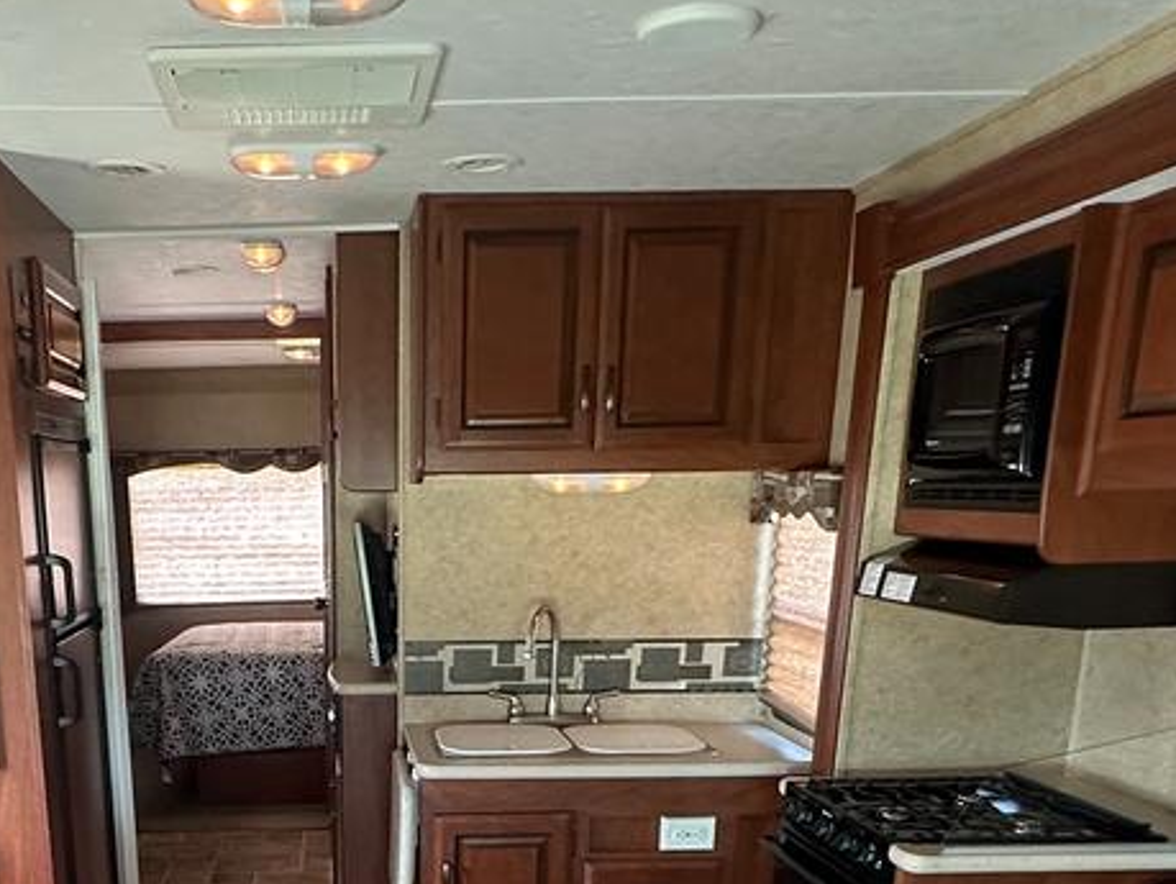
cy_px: 953
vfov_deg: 32.7
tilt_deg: -19.7
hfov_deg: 46.6
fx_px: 1326
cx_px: 343
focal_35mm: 39
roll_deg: +1.7
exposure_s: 1/82
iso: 320
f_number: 2.2
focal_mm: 2.22
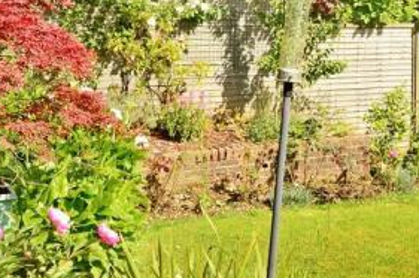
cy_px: 51
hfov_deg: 27.2
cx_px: 423
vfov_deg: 19.1
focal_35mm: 70
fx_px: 813
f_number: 14
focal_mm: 20
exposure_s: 1/40
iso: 200
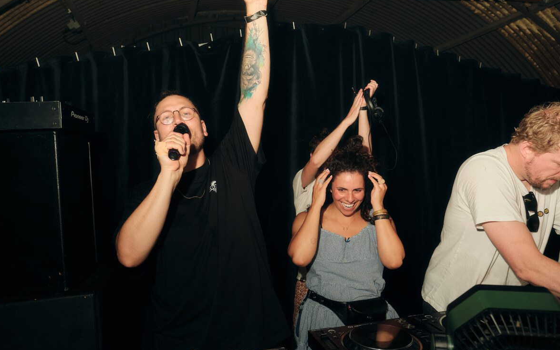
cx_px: 274
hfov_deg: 72.5
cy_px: 184
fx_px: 382
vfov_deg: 49.3
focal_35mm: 25
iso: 640
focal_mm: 16
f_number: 5
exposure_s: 1/125
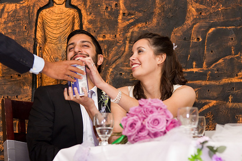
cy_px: 80
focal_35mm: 195
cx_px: 121
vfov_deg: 7.0
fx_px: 1309
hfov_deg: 10.6
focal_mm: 130
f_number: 4
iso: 800
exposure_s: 1/160
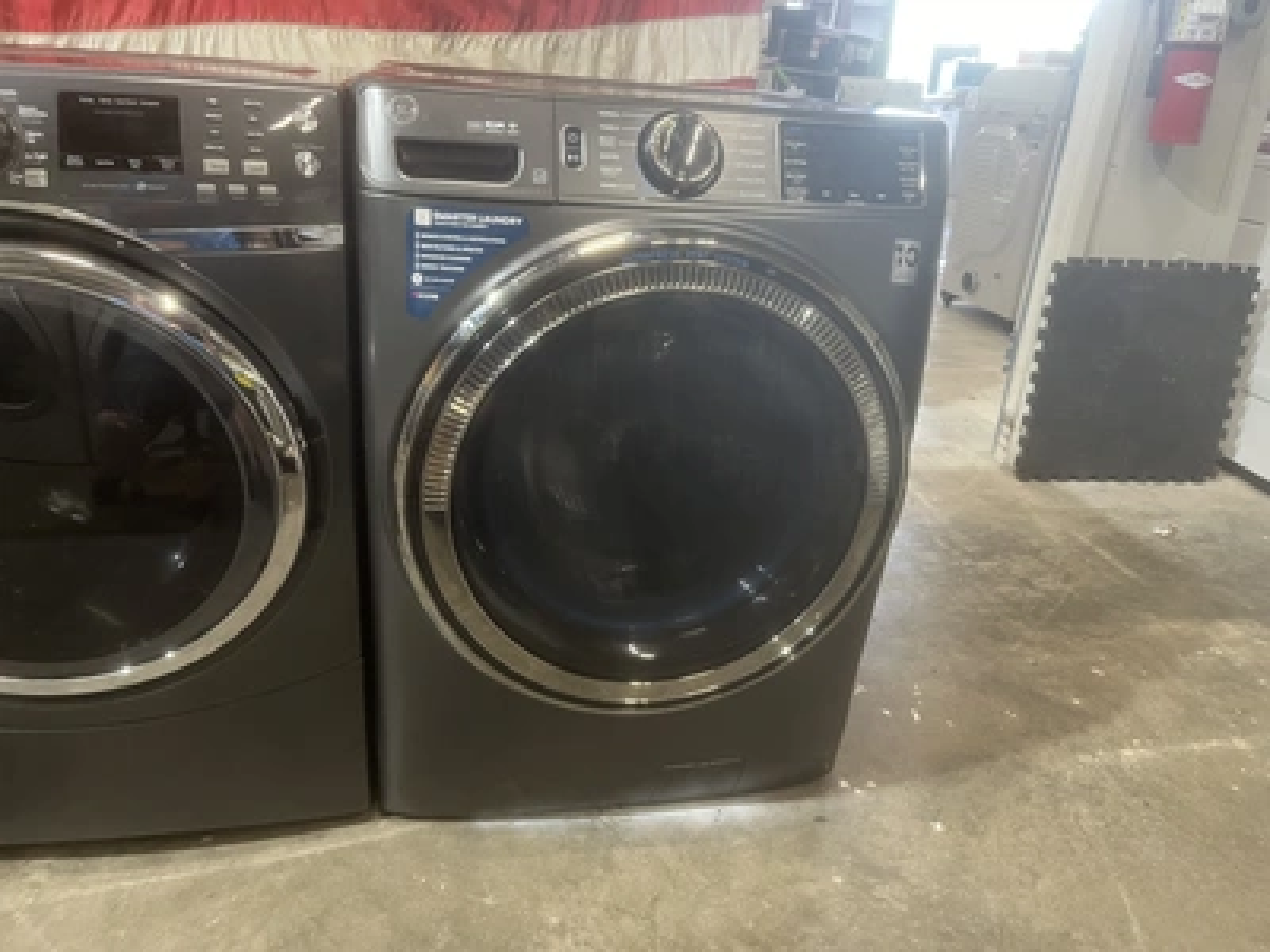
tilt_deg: -22.8
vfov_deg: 53.1
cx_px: 635
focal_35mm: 26
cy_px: 476
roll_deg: -3.1
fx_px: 954
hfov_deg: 67.3
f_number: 1.6
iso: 250
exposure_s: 1/60
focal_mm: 5.1
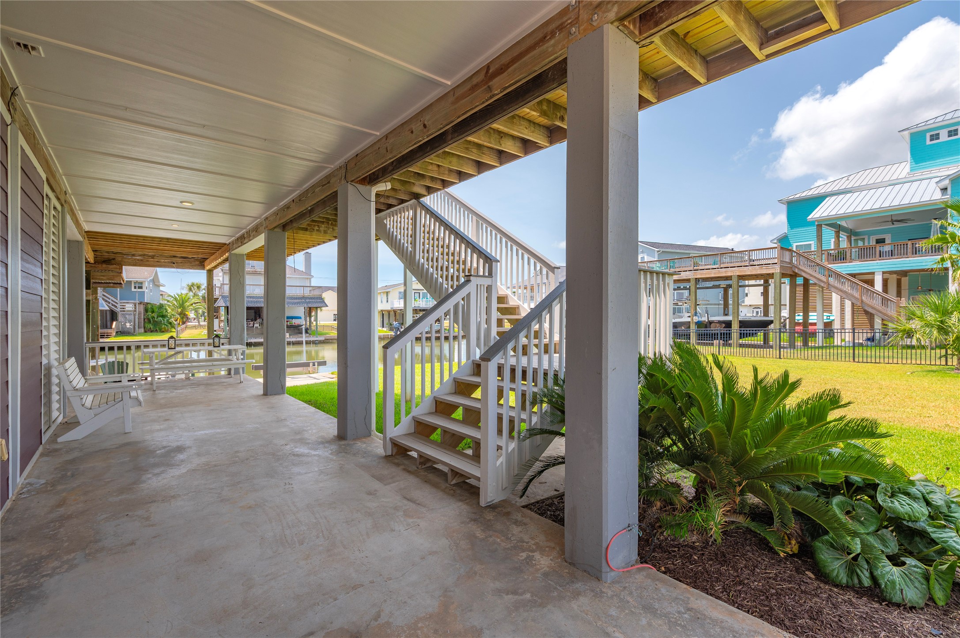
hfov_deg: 96.8
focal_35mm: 16
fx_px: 426
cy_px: 319
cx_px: 480
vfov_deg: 73.7
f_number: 10
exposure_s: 1/125
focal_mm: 16
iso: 125
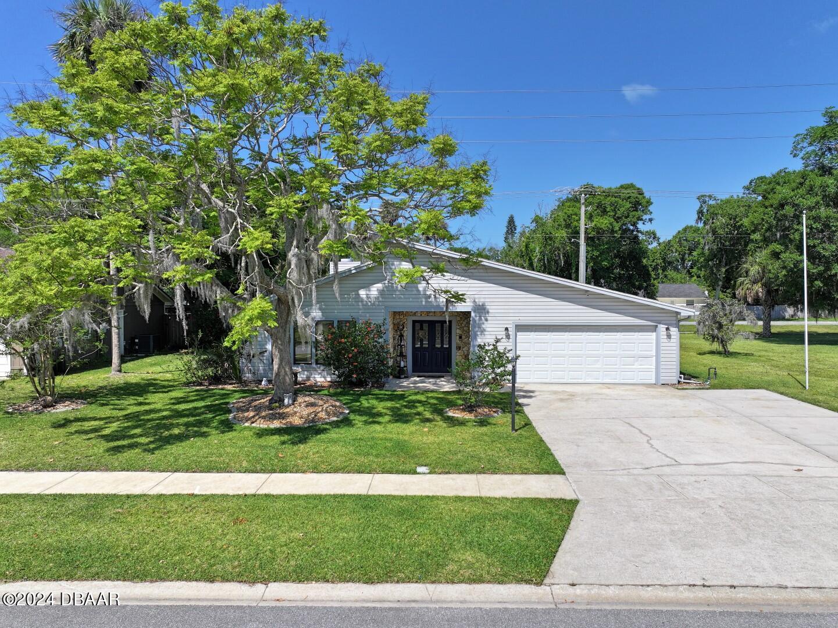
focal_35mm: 24
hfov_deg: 71.6
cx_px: 419
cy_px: 314
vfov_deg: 56.8
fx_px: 581
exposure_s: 1/3200
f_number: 2.8
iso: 120
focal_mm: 12.29
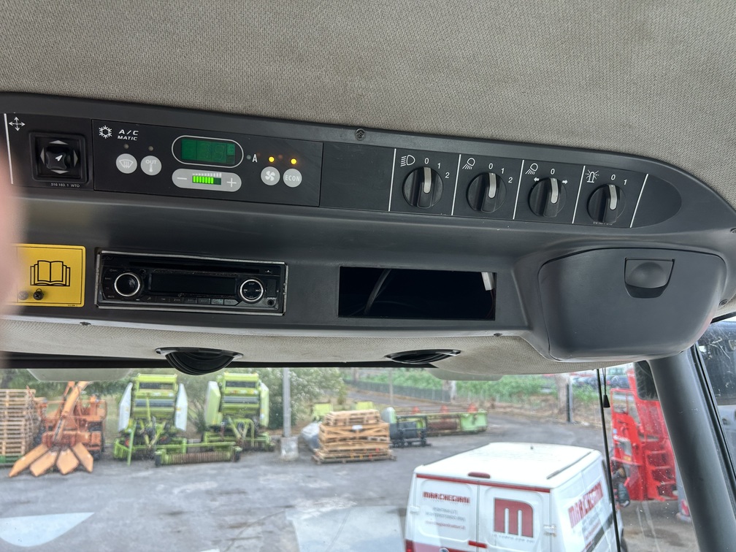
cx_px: 368
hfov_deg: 67.3
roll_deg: +0.2
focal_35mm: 26
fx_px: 553
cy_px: 276
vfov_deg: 53.1
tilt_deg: +8.5
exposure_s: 1/121
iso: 50
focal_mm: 5.7
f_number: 1.5
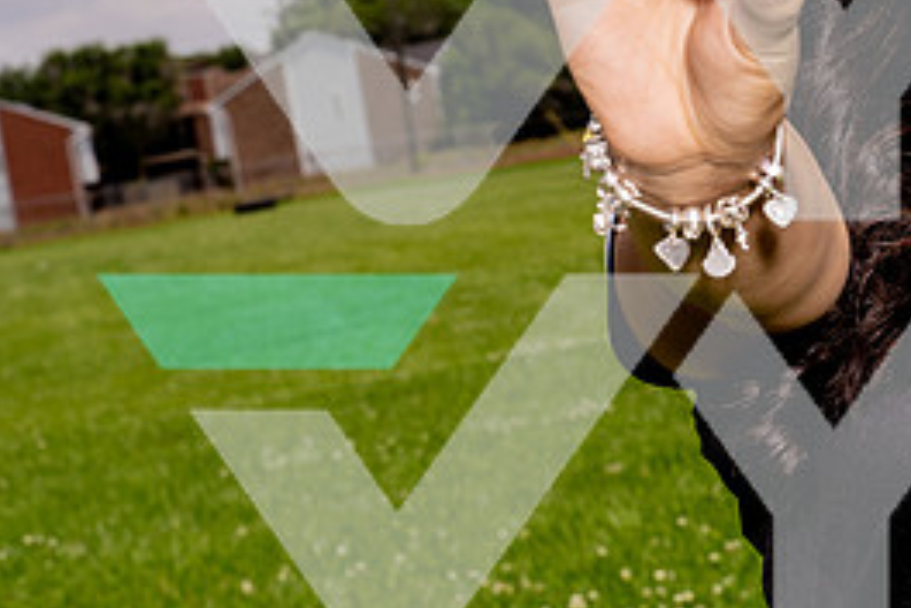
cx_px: 987
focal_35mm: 147
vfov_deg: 9.3
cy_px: 40
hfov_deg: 13.7
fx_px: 3720
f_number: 11
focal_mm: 67
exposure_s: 1/250
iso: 100
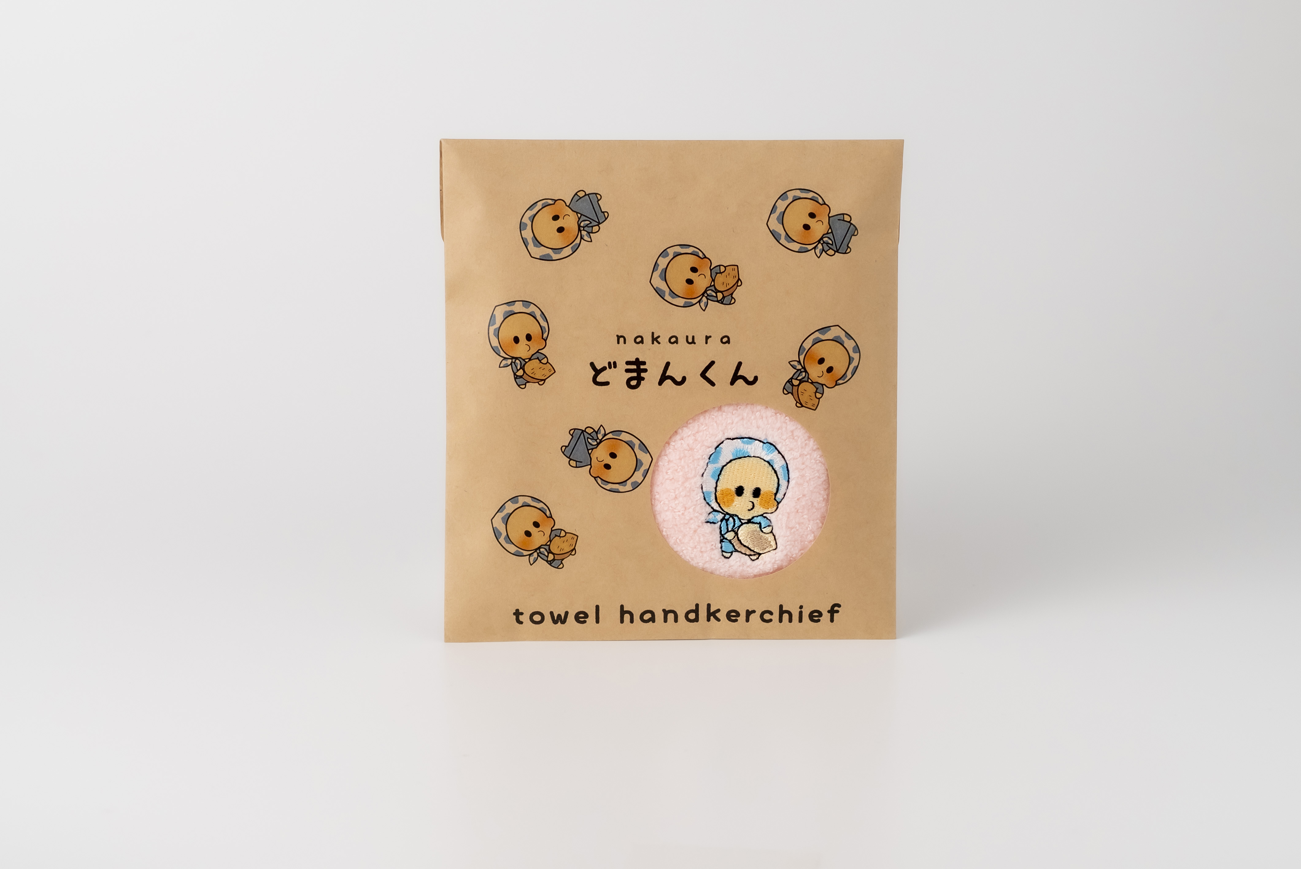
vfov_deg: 14.3
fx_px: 3471
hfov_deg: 21.2
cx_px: 650
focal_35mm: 96
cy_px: 434
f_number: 9
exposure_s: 1/40
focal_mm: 96
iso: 800
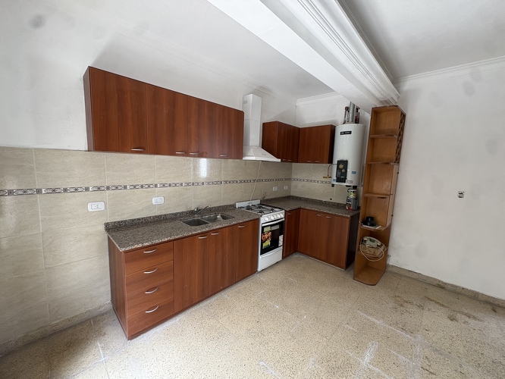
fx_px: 204
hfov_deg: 102.0
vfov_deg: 85.7
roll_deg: -1.3
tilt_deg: -6.1
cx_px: 252
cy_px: 190
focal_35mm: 14
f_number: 2.2
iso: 250
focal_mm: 2.22
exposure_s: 1/73
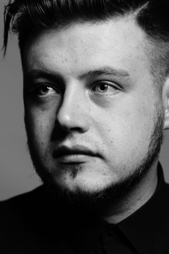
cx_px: 98
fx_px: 859
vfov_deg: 16.8
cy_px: 116
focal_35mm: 122
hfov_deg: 11.2
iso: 400
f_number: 4.5
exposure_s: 1/125
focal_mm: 90
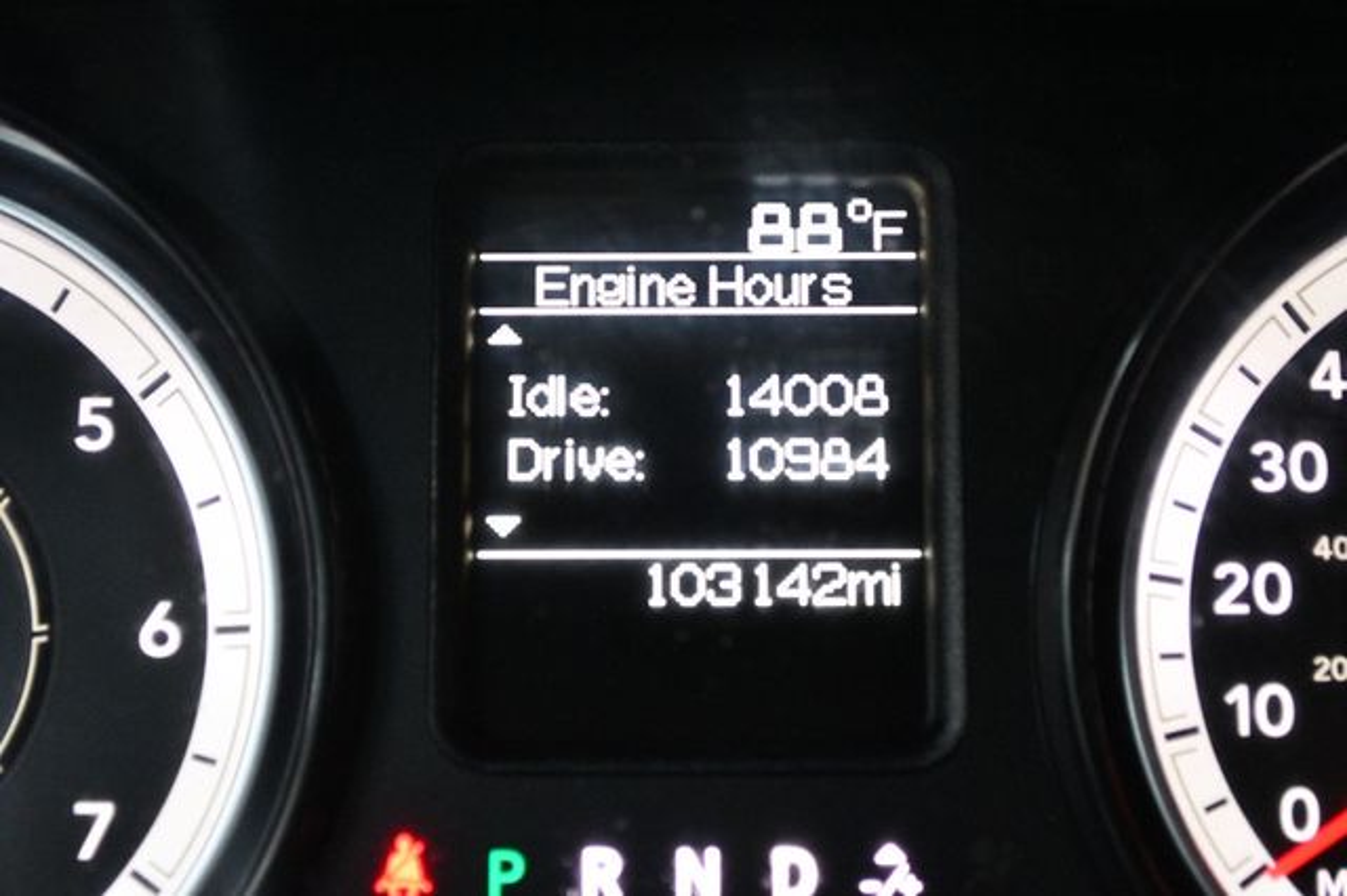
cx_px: 674
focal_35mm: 82
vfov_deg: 16.6
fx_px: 3066
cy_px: 448
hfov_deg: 24.8
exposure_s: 1/60
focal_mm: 55
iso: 4000
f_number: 5.6
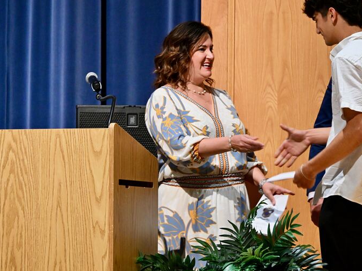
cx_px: 248
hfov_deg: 6.8
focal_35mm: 293
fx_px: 3064
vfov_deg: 5.1
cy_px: 121
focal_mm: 200
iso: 6400
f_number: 6.3
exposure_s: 1/60
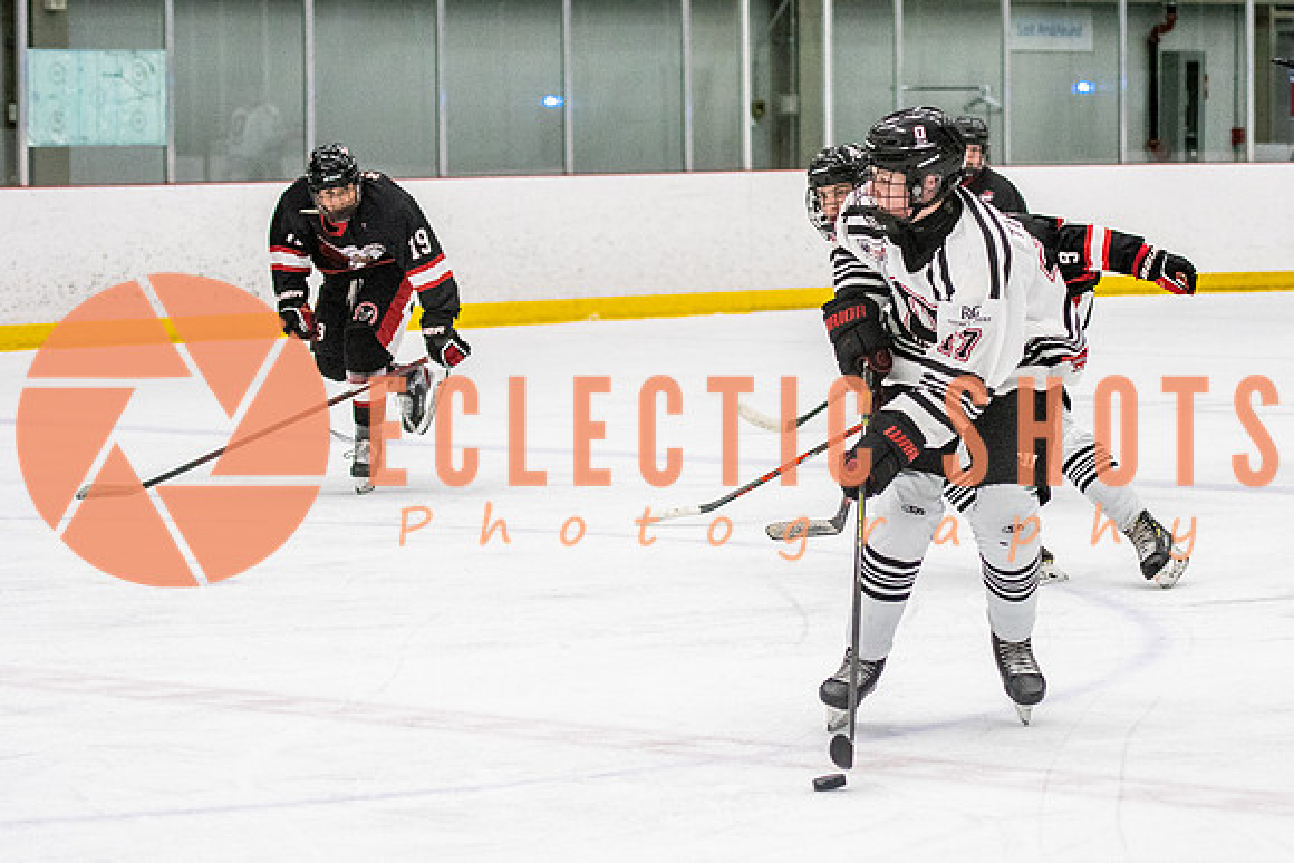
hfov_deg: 14.1
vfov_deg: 9.5
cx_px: 894
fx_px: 5215
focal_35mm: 145
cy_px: 408
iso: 1600
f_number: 2.8
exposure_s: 1/800
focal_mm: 70
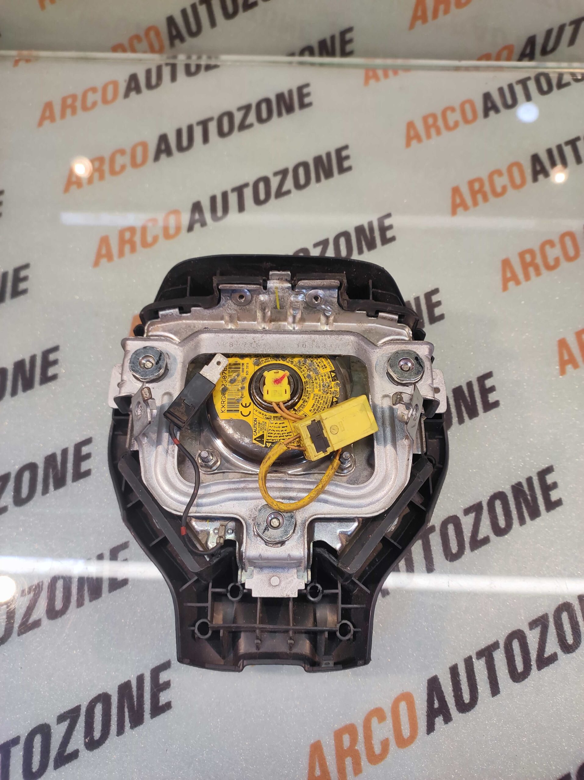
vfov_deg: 91.1
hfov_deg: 74.7
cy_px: 390
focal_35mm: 17
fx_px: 383
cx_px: 292
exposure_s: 1/33
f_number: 1.79
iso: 98
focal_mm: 4.74
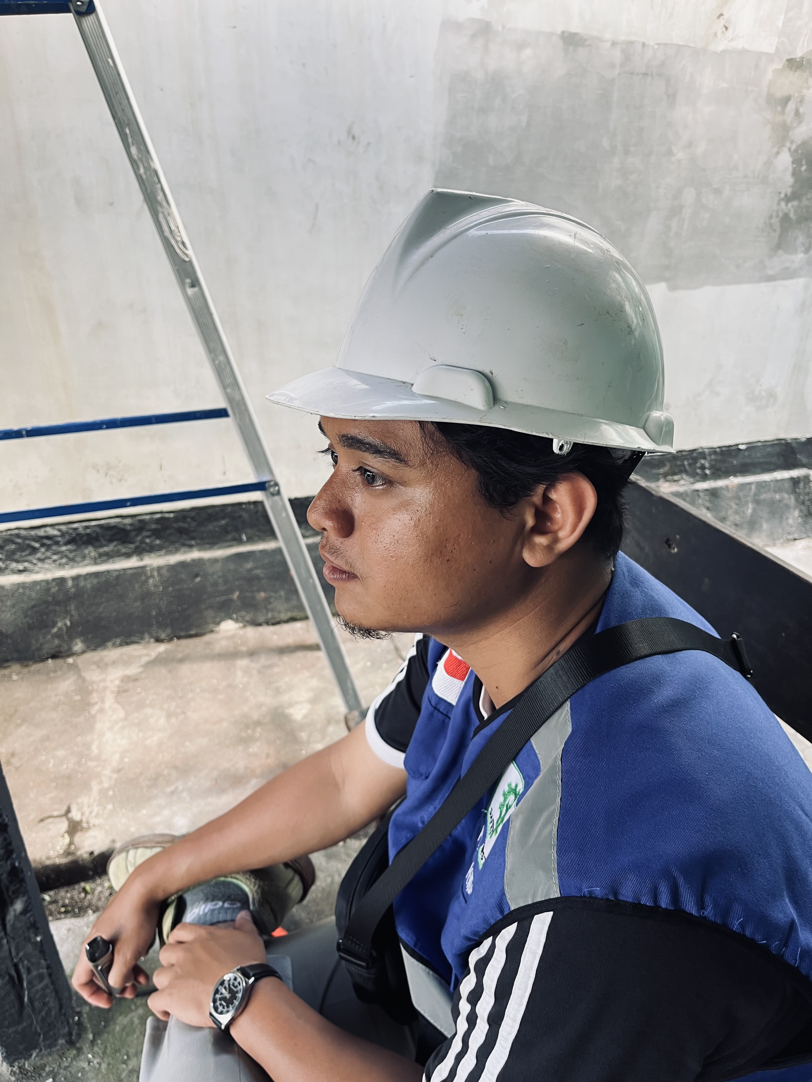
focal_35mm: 26
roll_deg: +0.7
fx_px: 813
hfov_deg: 53.1
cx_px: 406
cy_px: 541
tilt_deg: -27.3
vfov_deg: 67.3
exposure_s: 1/50
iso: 80
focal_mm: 5.1
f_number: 1.6
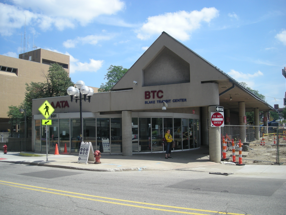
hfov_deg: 50.1
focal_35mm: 37
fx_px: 306
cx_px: 137
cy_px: 105
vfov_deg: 38.7
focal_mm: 5.7
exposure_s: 1/190
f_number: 5.7
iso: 50
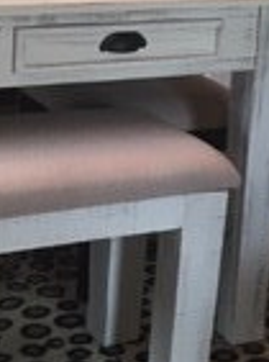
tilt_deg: -9.9
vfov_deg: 14.7
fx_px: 1374
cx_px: 218
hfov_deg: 11.1
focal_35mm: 132
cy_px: -21
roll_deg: -2.6
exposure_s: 1/30
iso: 100
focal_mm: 4.15
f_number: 2.2
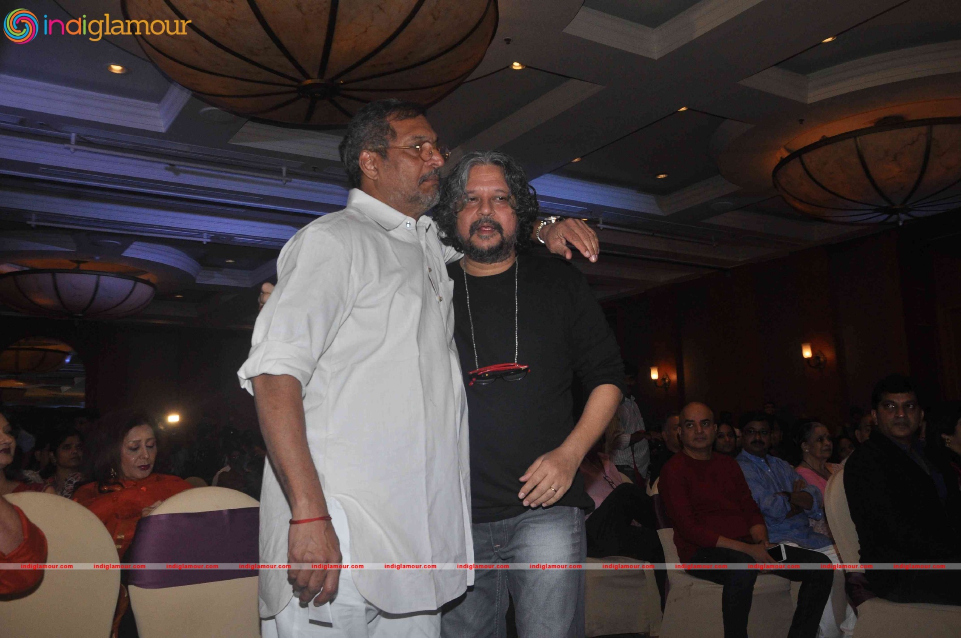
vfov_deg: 35.4
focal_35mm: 38
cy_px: 319
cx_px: 480
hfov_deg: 51.3
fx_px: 1000
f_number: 9
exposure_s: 1/200
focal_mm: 25
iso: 640
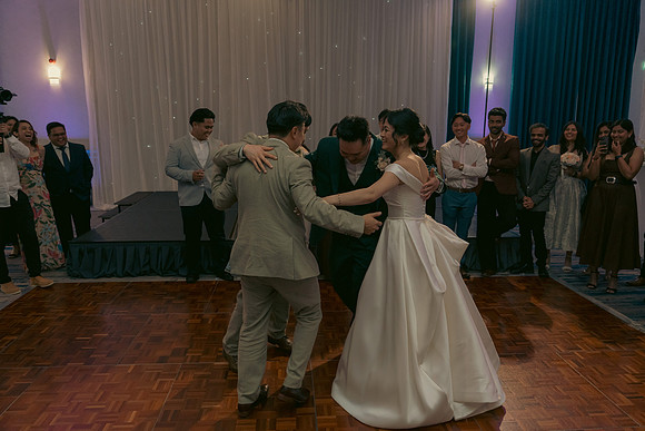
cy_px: 216
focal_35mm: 27
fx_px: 484
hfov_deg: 67.4
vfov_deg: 48.0
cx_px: 322
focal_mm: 27
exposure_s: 1/160
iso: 2500
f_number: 3.5
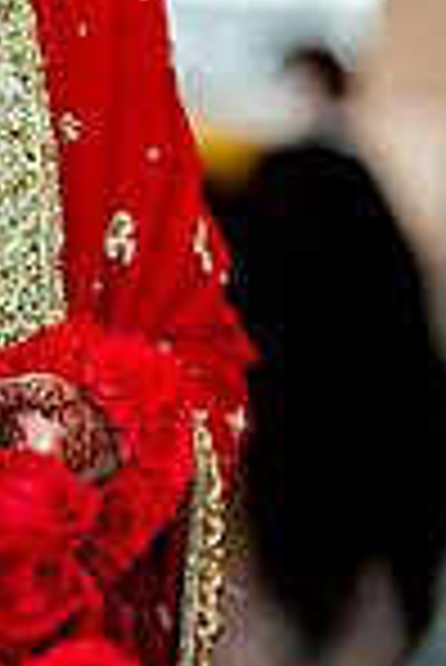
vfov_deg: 6.9
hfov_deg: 4.6
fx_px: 5506
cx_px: -194
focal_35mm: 297
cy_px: 364
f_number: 2
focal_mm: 98
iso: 800
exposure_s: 1/200
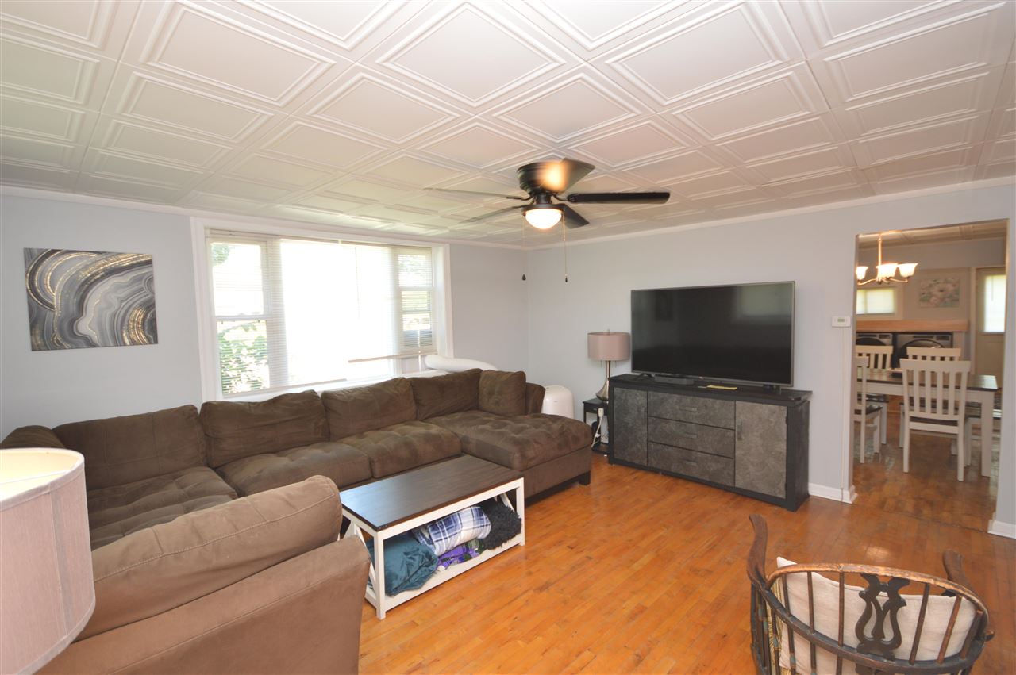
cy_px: 338
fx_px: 423
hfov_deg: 100.4
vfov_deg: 77.2
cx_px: 508
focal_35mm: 15
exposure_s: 1/60
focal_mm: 10
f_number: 4
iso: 450
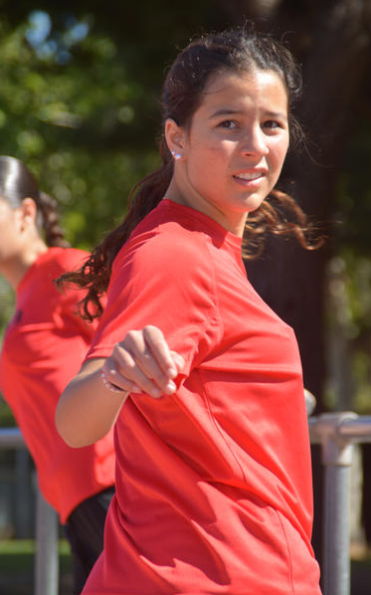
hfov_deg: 4.3
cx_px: 176
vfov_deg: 6.8
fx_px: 4974
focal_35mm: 307
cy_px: 298
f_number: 7.1
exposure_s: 1/200
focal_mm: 200
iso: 100
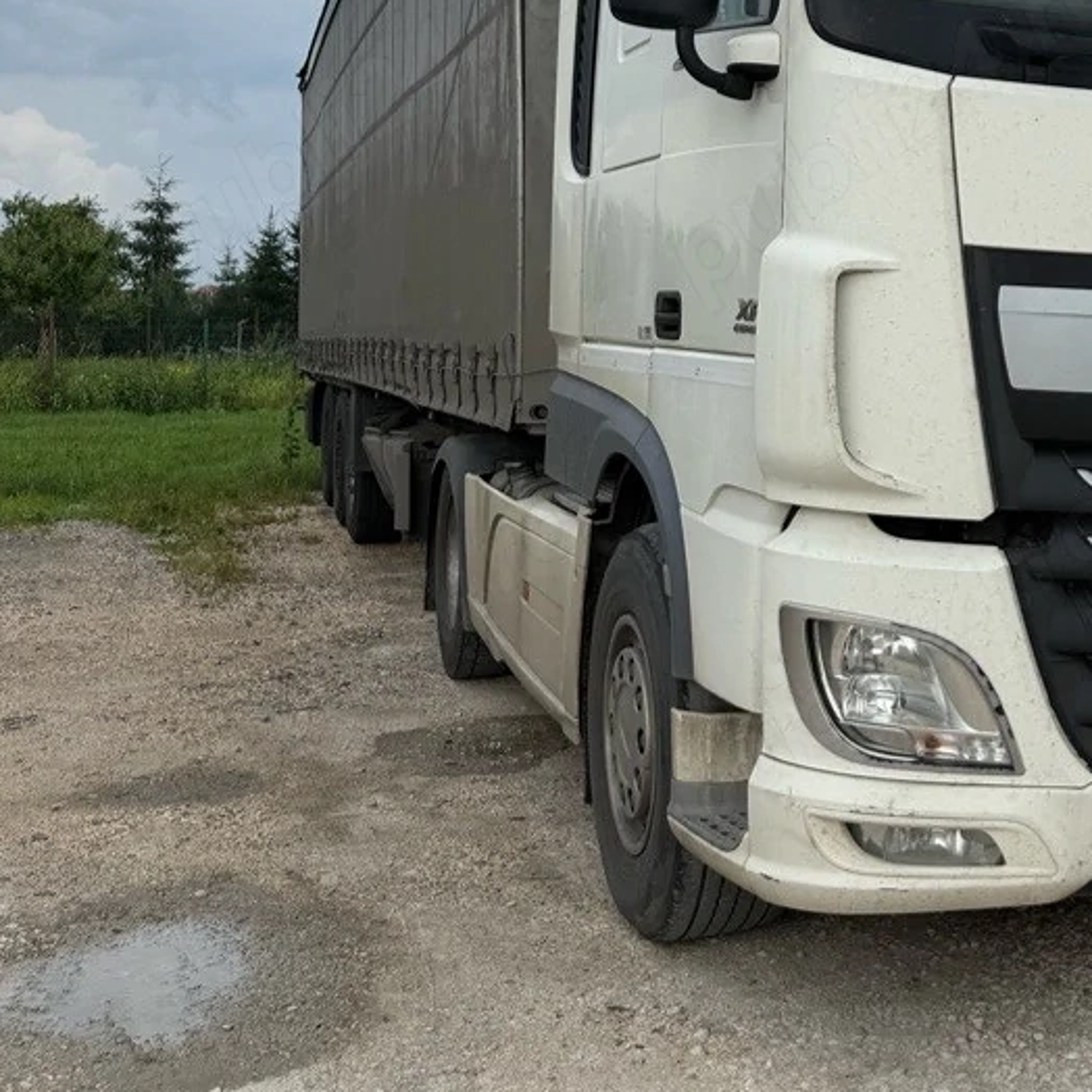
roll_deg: +0.1
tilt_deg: +3.9
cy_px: 204
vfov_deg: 30.8
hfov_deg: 29.9
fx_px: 1927
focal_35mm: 54
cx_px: 1034
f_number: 1.78
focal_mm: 6.76
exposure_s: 1/909
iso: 80
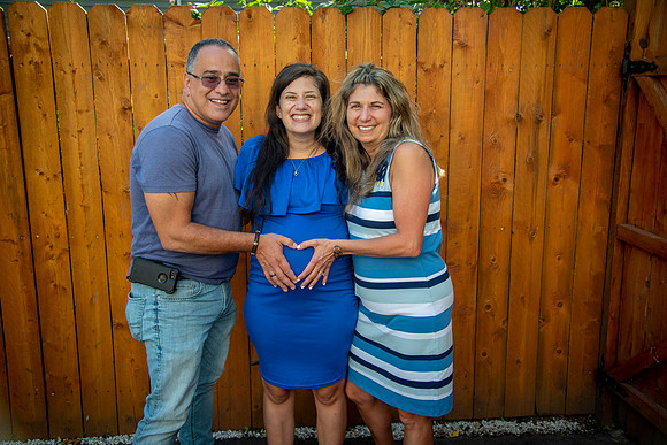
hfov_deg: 54.4
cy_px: 222
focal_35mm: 35
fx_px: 649
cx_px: 334
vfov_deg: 37.9
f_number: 4
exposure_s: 1/320
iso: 125
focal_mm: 35
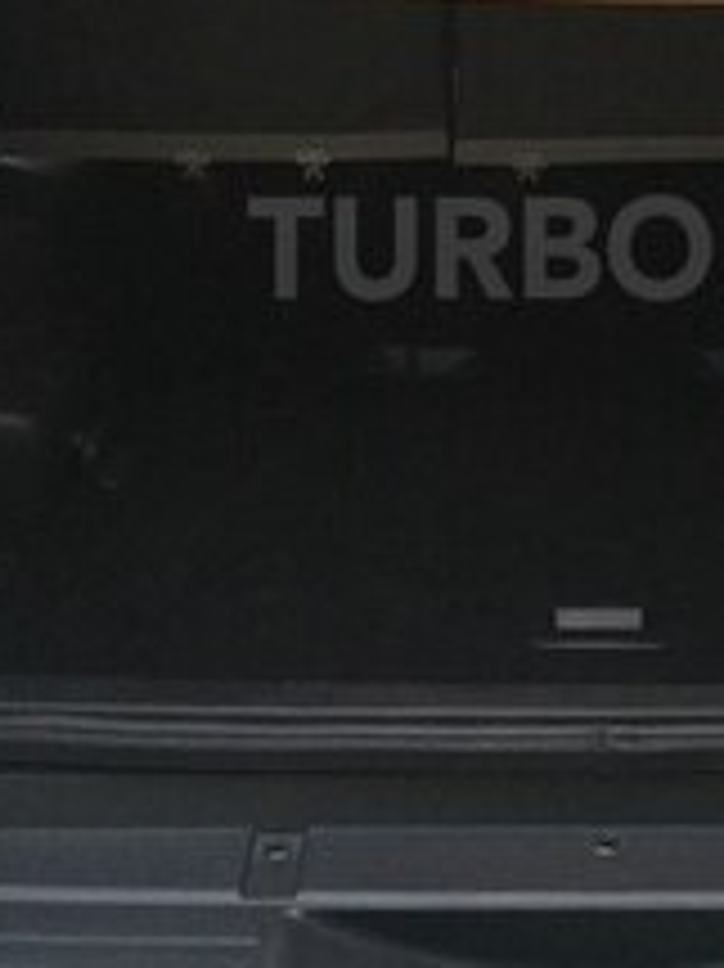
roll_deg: +0.3
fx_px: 1870
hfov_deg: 21.6
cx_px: 594
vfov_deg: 28.6
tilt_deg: -17.6
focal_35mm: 67
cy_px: 248
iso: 640
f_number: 2.2
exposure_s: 1/17
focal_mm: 4.15
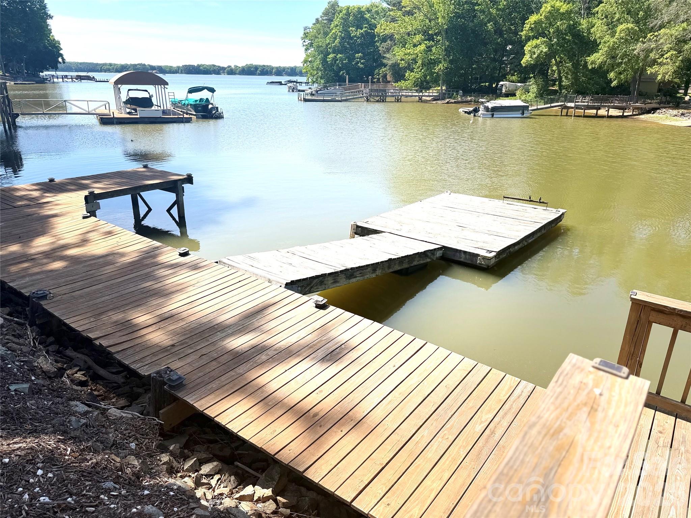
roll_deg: -1.2
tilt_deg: -19.8
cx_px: 346
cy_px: 259
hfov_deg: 71.6
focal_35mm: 24
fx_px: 479
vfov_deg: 56.8
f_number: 1.78
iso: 80
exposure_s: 1/3759
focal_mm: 6.76
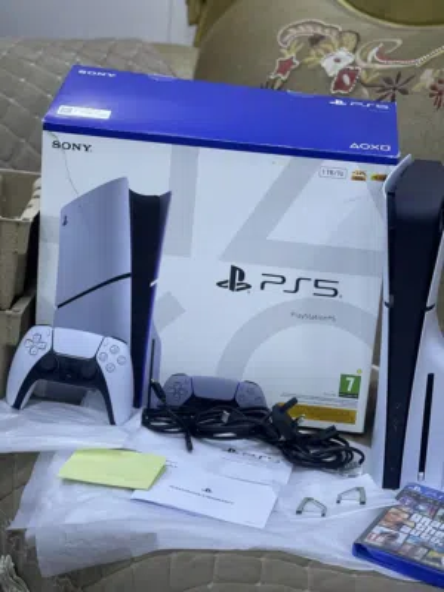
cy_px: 296
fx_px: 1095
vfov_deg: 30.3
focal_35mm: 64
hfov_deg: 22.9
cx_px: 222
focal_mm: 7.5
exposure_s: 1/101
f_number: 2.2
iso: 100
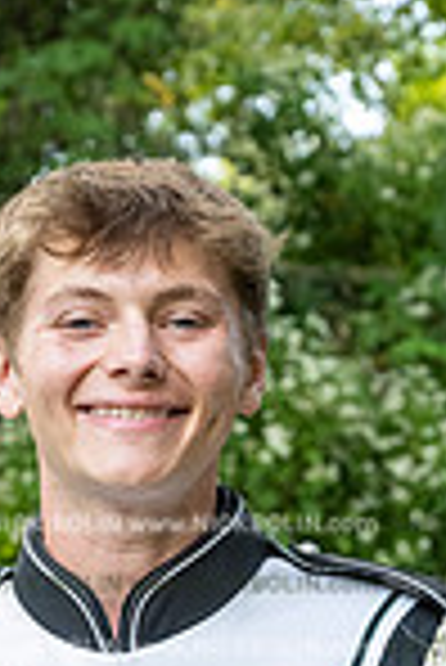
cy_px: 954
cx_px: 171
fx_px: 3374
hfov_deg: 7.6
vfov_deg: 10.9
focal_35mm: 182
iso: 1000
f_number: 5.6
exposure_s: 1/640
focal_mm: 60
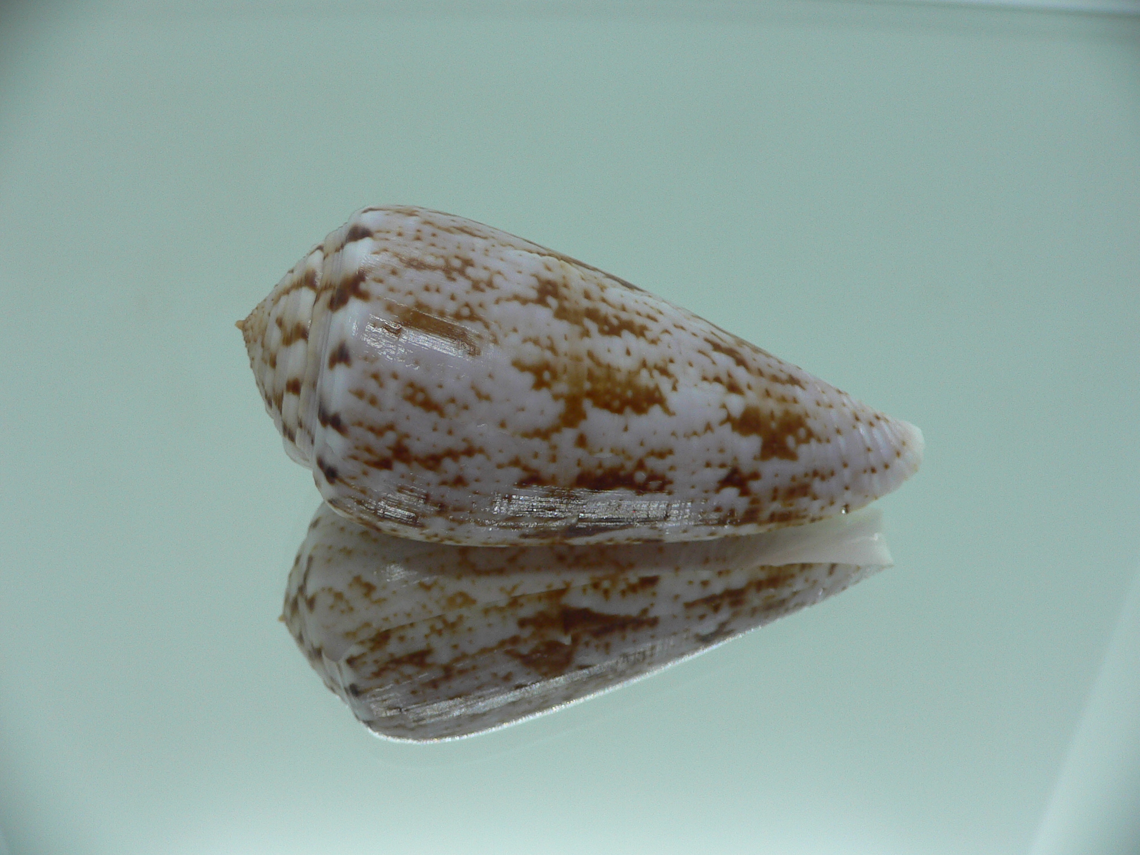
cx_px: 570
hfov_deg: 52.6
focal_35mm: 35
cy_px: 428
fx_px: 1153
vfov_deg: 40.7
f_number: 2.8
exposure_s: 1/60
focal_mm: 4.6
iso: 80
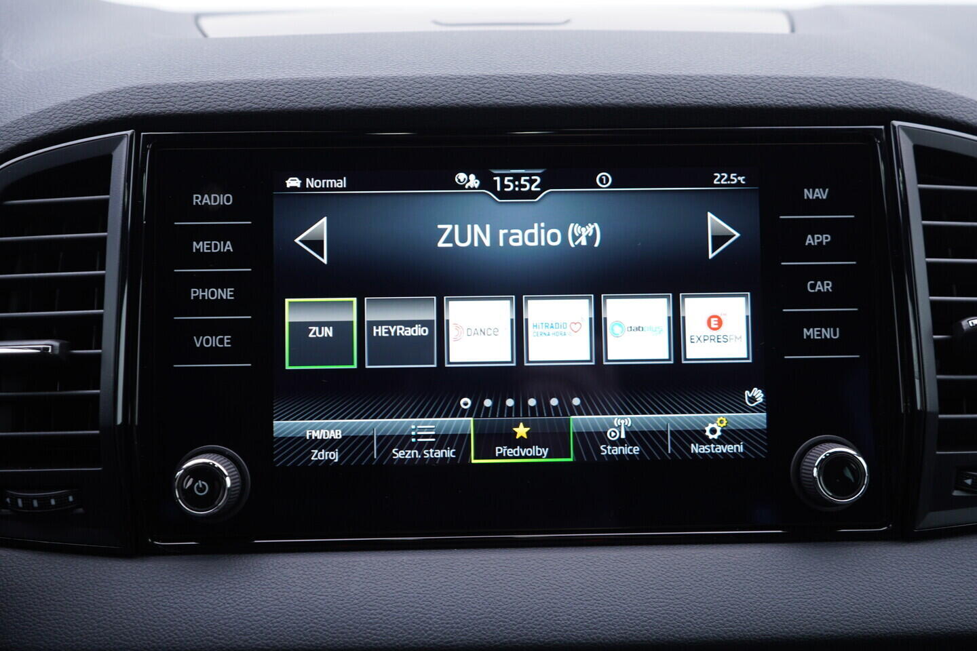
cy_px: 326
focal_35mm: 36
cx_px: 488
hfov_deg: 53.1
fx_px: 977
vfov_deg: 36.9
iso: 200
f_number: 2.8
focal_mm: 24
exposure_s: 1/40
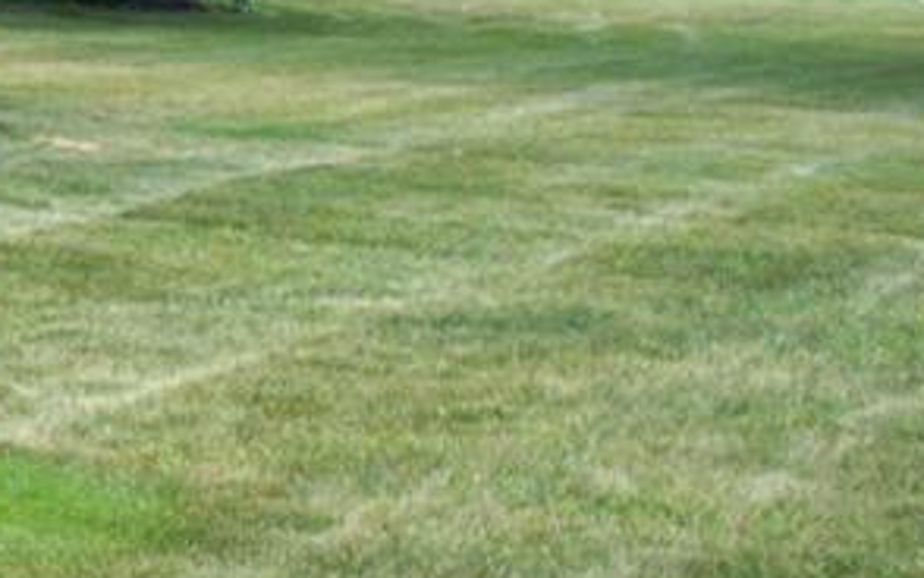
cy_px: -38
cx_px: -644
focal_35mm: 129
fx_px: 3250
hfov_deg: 14.5
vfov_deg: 10.1
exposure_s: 1/320
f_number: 2.8
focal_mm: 7.54
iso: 80
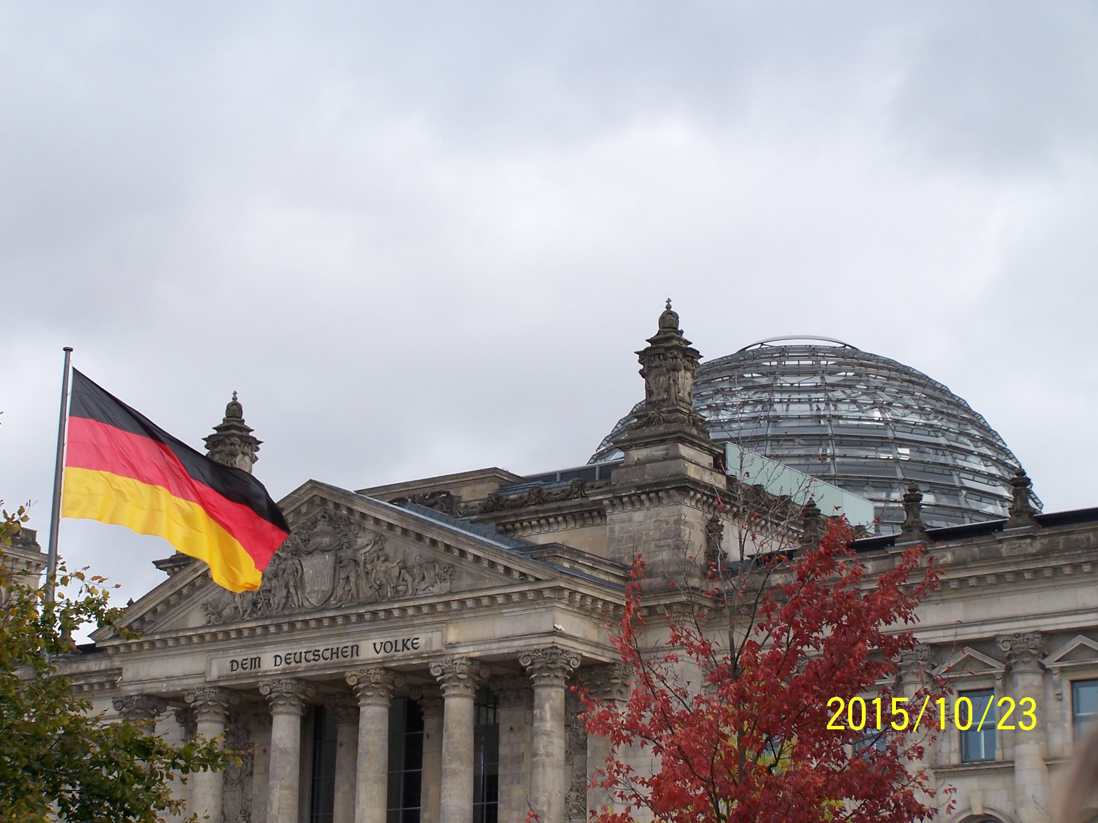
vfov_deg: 19.6
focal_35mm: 75
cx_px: 549
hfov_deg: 26.0
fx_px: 2379
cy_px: 412
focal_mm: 12.4
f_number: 3.2
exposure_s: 1/400
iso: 80
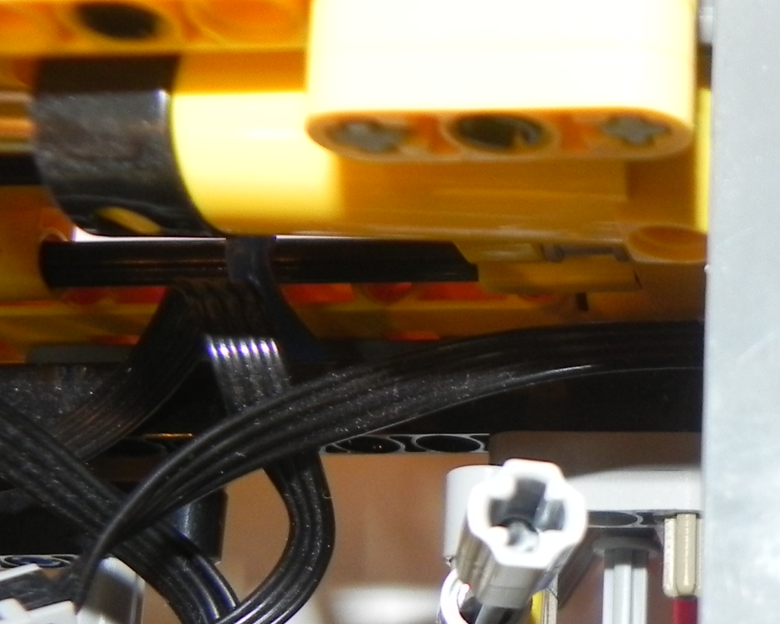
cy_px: 516
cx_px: 1001
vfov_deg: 22.8
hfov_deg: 25.1
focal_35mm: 66
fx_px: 1523
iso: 200
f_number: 2.8
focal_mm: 4.6
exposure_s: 1/30
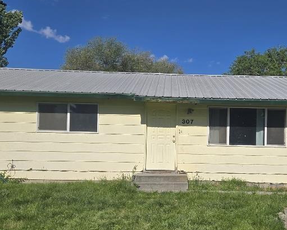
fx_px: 382
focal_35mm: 45
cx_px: 180
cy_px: 141
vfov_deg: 33.3
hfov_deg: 40.9
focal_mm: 5.4
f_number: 1.8
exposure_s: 1/4557
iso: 25
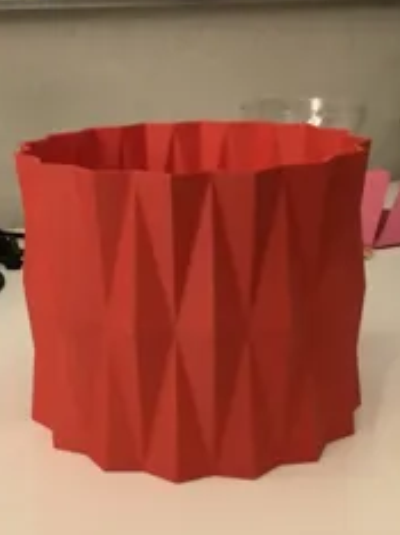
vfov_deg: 36.2
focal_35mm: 53
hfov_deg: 27.3
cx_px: 130
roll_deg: +1.9
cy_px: 256
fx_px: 818
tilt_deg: -15.0
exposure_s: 1/30
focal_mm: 3.3
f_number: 2.4
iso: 640
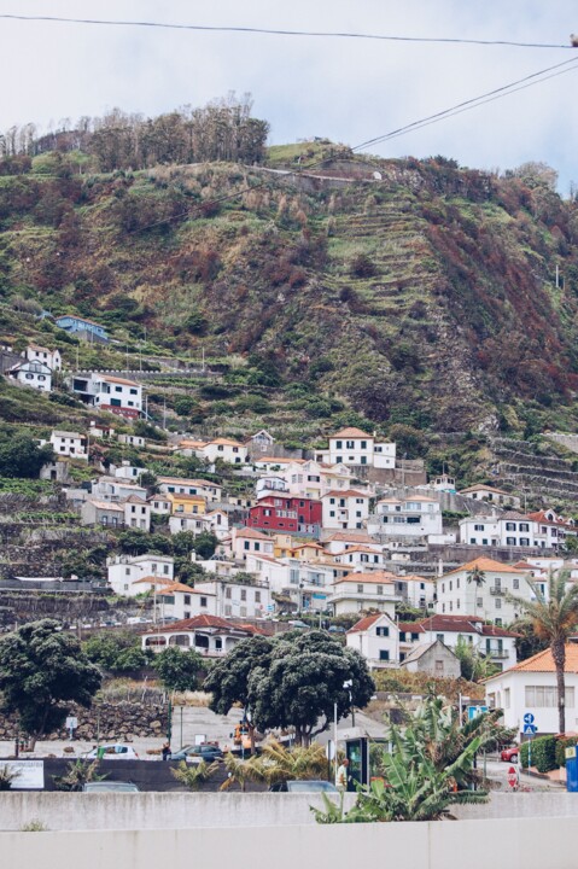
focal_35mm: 72
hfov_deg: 18.9
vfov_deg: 28.1
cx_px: 289
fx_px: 1736
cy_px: 434
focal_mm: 48
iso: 200
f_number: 8
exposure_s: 1/250
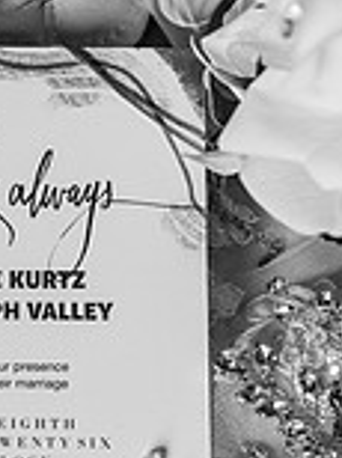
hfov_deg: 7.5
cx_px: -24
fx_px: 2602
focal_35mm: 197
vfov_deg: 10.0
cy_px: 345
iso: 500
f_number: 5
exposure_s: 1/250
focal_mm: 70
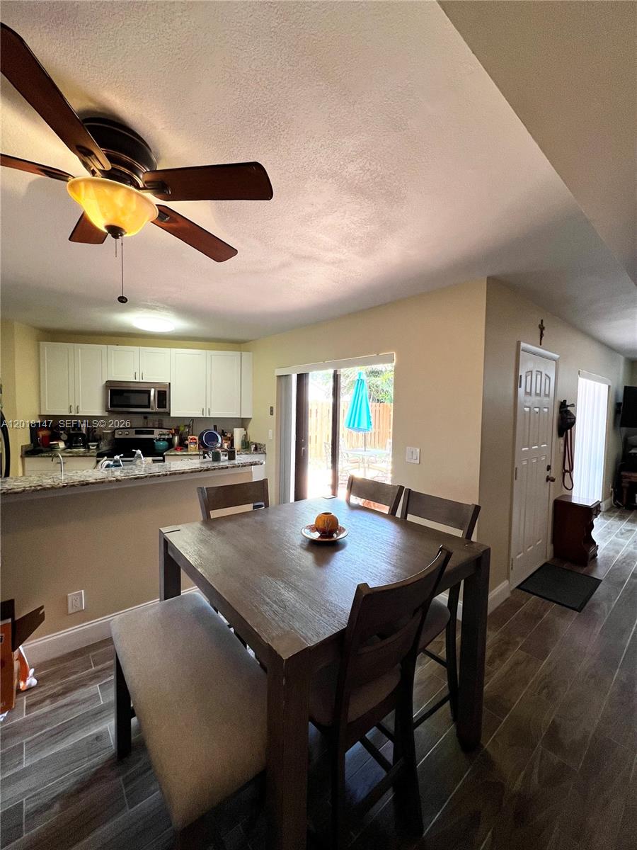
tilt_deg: -3.5
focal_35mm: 13
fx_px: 319
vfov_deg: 106.2
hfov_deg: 89.9
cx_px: 318
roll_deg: -1.1
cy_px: 425
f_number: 1.8
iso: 125
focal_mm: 1.57
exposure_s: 1/120
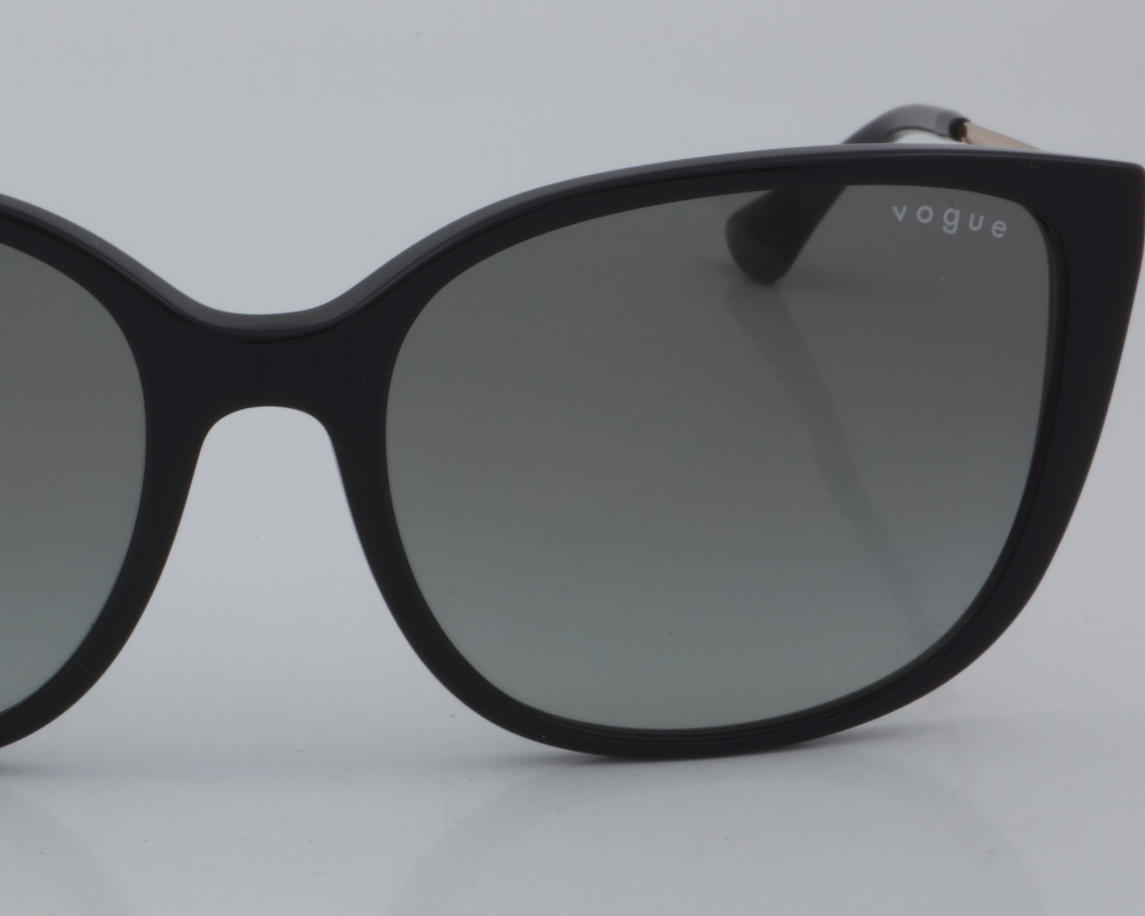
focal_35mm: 123
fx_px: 4159
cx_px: 262
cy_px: 393
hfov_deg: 15.6
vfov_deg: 12.6
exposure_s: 1/4
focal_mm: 55
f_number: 32
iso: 100
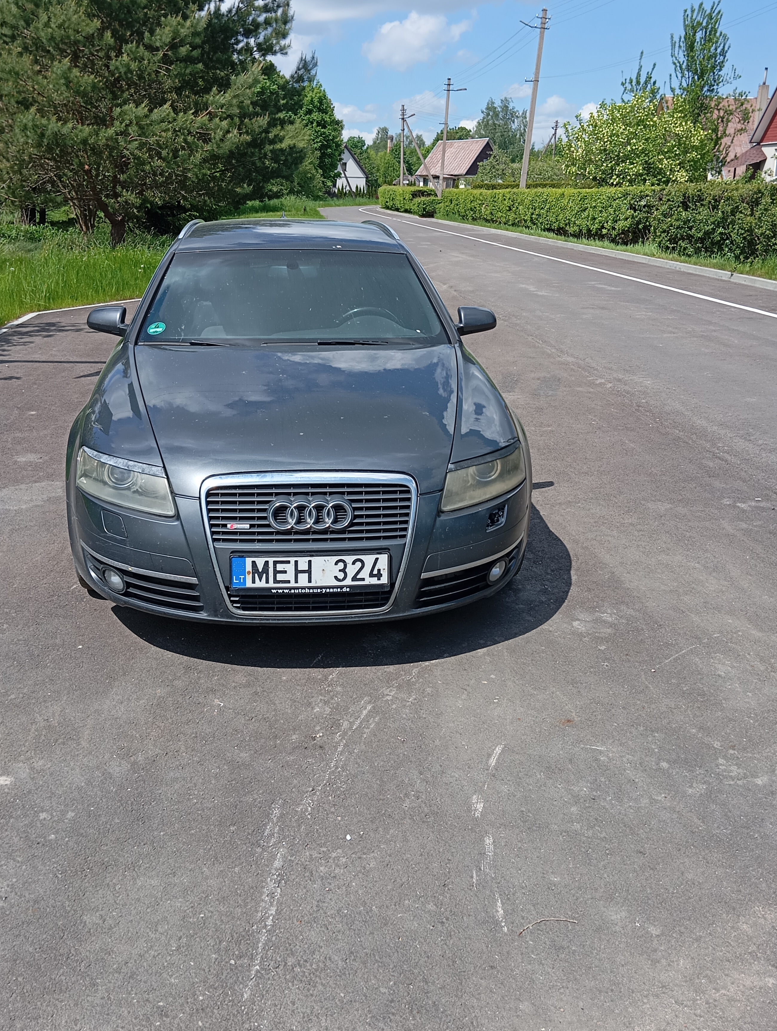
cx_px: 349
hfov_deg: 43.0
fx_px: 985
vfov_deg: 55.2
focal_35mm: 33
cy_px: 469
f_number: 1.8
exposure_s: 1/720
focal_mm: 4.22
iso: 108
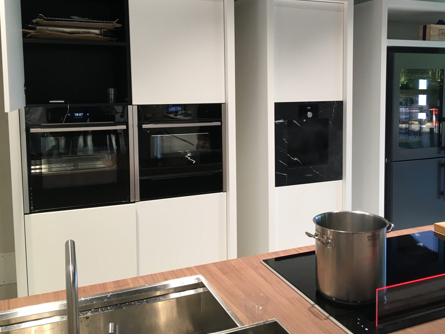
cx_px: 274
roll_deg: -1.0
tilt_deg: -6.0
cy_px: 126
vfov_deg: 38.4
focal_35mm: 37
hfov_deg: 49.7
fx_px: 476
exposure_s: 1/33
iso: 32
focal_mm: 4.15
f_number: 2.2
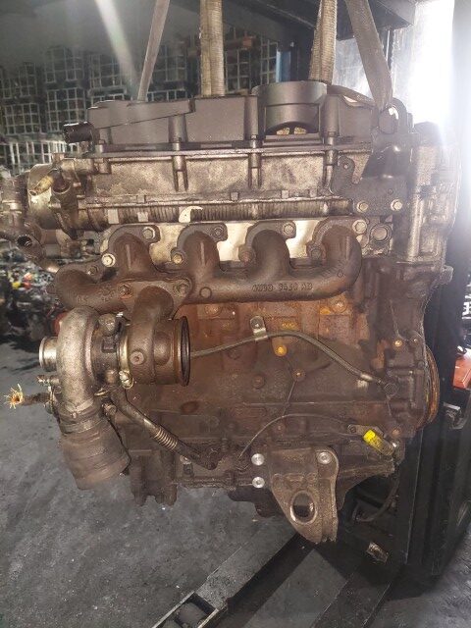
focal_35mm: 25
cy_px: 314
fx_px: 454
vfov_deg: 69.4
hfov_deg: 54.9
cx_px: 236
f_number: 1.8
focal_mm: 5.23
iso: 500
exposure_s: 1/50
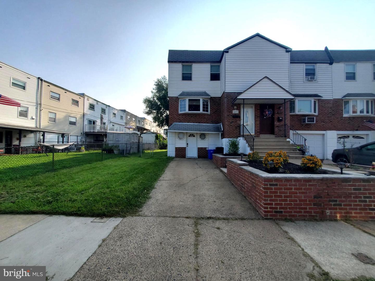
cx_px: 188
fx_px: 141
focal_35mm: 13
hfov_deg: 106.2
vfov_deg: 89.9
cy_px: 140
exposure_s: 1/1290
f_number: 2.2
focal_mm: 1.8
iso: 50
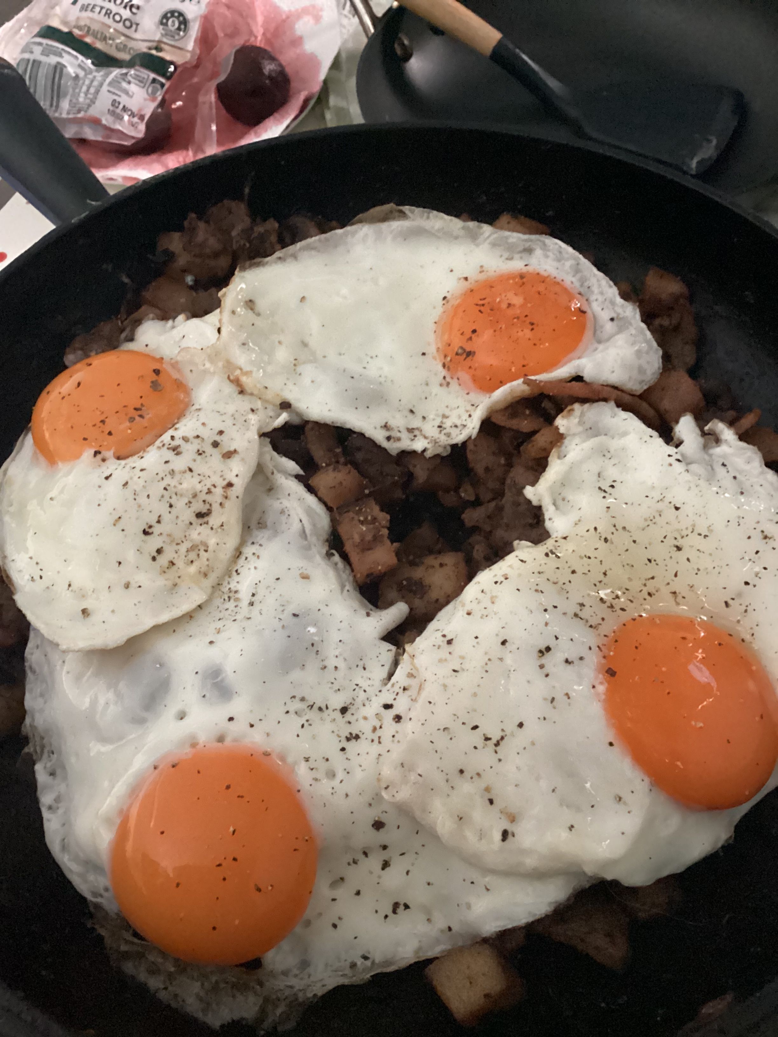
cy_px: 518
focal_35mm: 31
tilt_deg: -56.2
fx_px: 929
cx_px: 389
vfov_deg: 58.4
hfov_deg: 45.4
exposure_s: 1/20
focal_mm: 3.3
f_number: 2.4
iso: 640
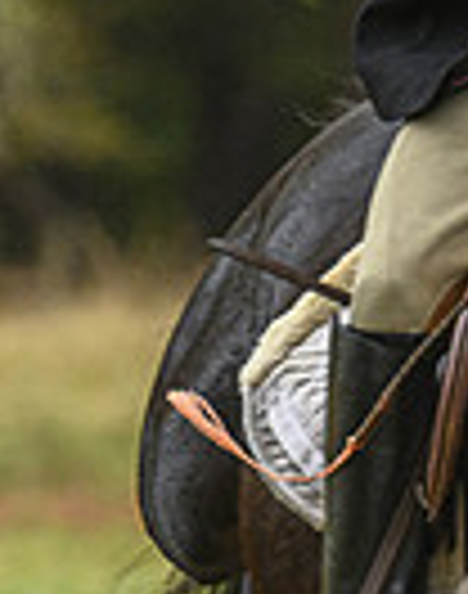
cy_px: -72
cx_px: 852
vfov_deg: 1.8
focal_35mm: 1076
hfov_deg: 1.4
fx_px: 18805
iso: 800
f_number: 3.5
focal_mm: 190
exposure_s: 1/640
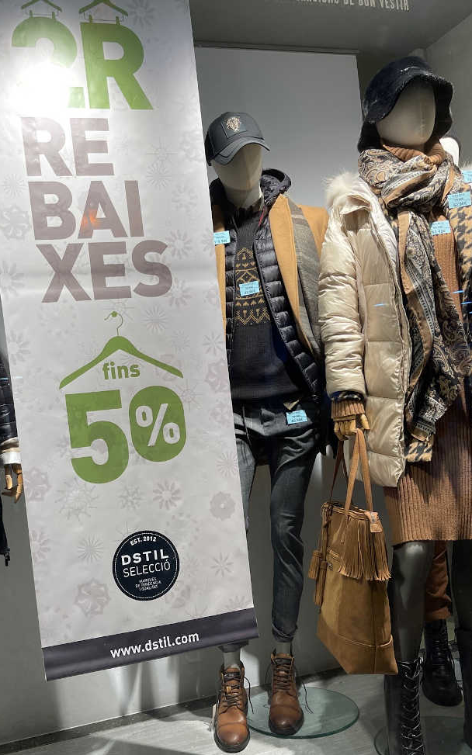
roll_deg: +6.1
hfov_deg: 36.8
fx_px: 700
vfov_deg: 56.5
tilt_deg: -1.0
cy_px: 435
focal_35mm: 34
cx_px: 148
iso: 40
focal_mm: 5.1
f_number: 1.6
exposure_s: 1/100
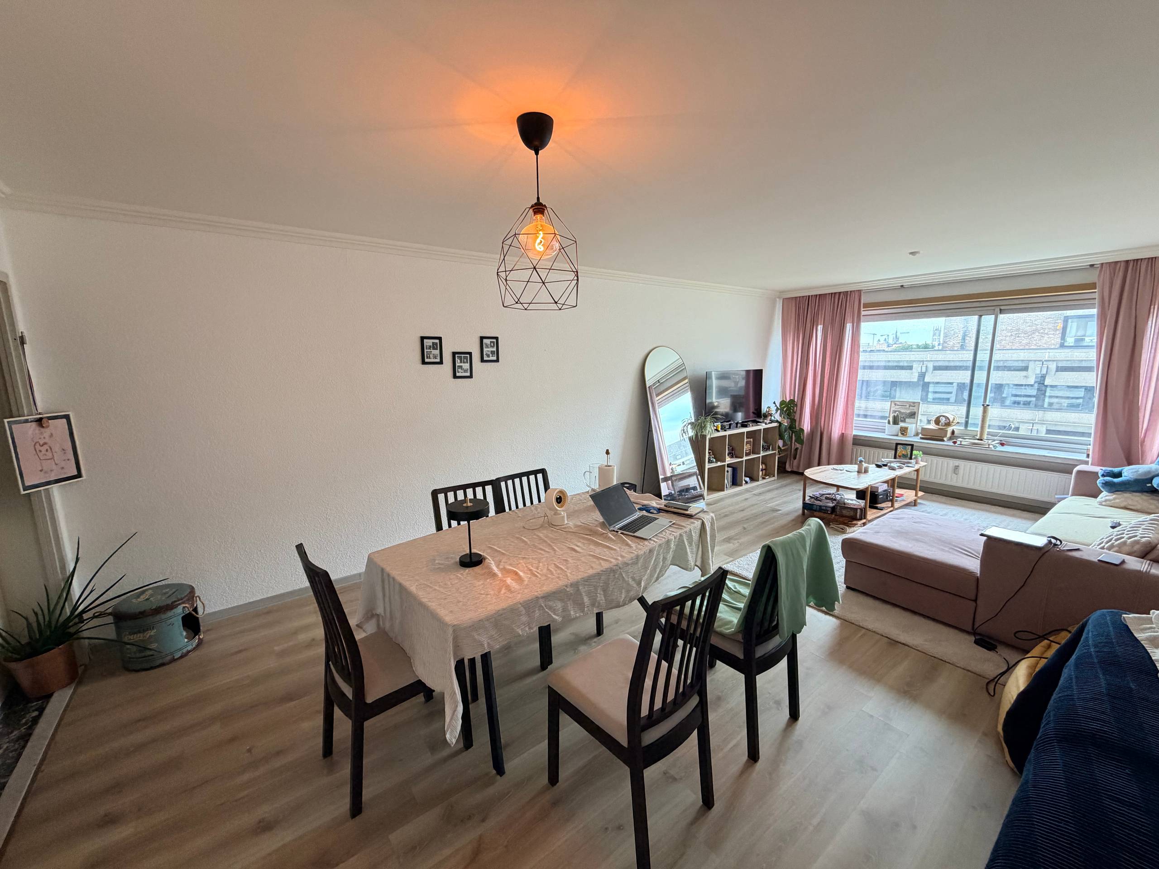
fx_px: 469
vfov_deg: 85.7
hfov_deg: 102.1
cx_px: 580
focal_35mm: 14
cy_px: 434
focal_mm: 2.22
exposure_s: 1/121
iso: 320
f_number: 2.2
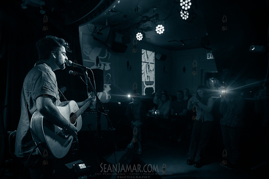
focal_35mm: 24
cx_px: 134
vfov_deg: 53.1
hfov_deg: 73.8
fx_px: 179
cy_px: 90
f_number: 2.8
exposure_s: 1/320
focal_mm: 24
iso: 8000
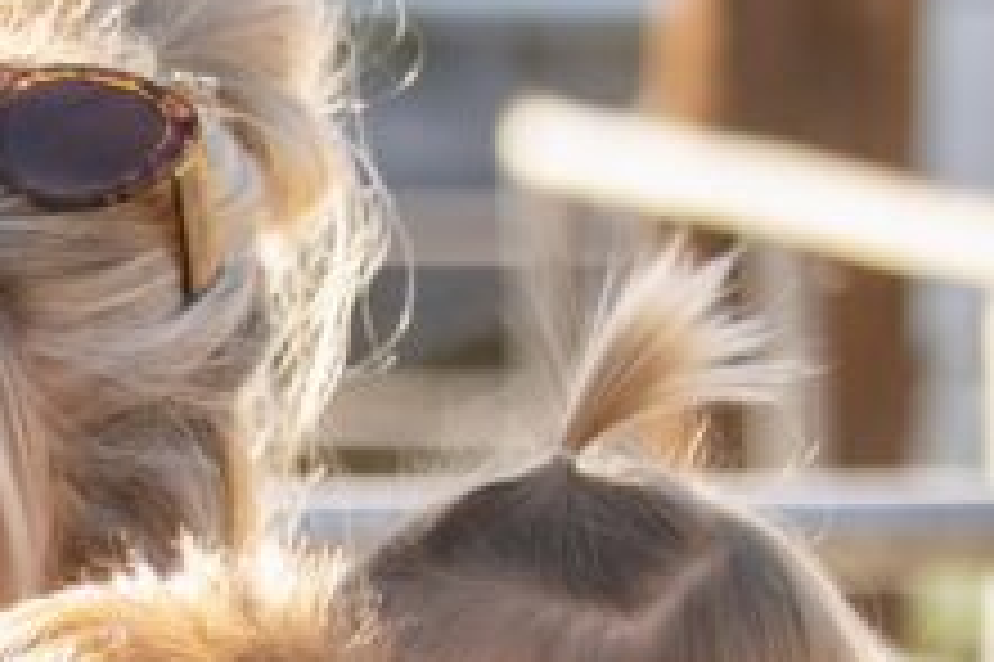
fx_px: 12139
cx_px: -1232
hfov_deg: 4.6
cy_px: 1322
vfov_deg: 3.1
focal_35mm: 440
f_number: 4
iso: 500
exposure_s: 1/1600
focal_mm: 95
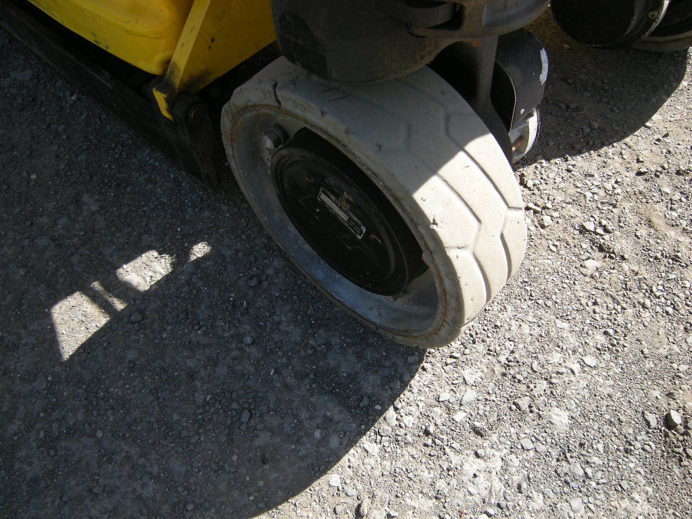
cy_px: 261
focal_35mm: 29
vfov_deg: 48.2
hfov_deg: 61.6
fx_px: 580
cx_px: 337
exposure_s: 1/320
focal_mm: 4.7
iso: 64
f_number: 2.8
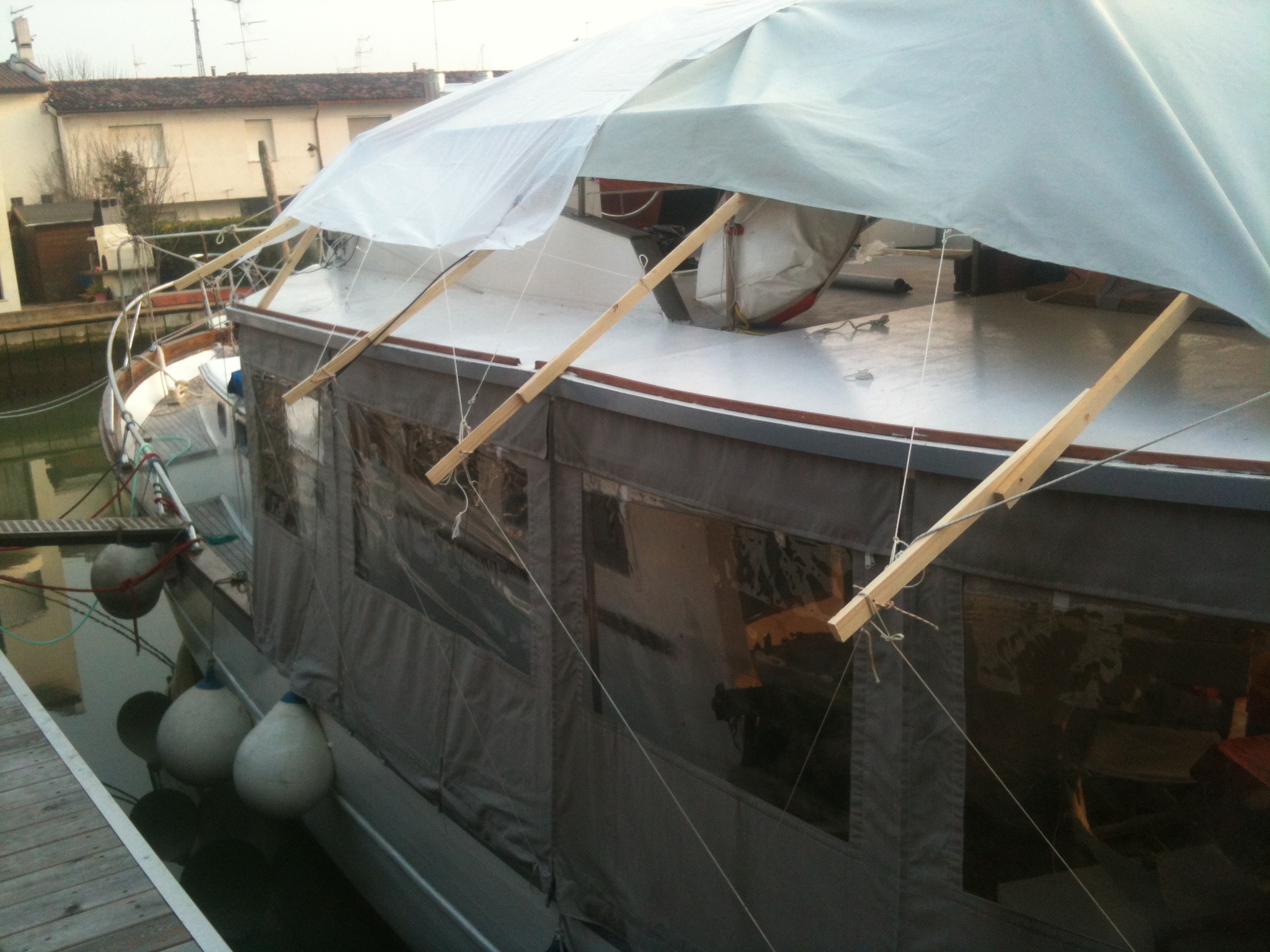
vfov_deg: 40.7
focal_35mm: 35
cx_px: 635
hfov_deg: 52.6
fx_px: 1284
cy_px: 476
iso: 64
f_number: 2.8
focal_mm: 3.85
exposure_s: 1/225
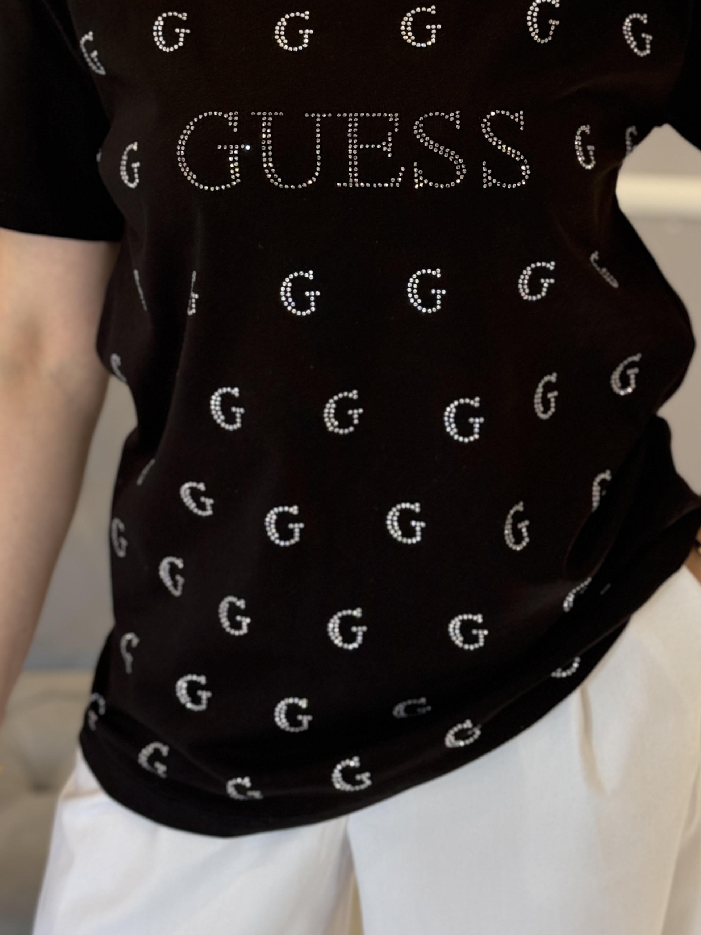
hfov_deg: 19.6
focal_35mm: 75
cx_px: 382
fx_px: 2025
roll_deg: -0.1
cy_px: 287
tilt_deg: -16.3
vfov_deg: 25.8
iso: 100
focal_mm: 6.76
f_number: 1.78
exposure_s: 1/72
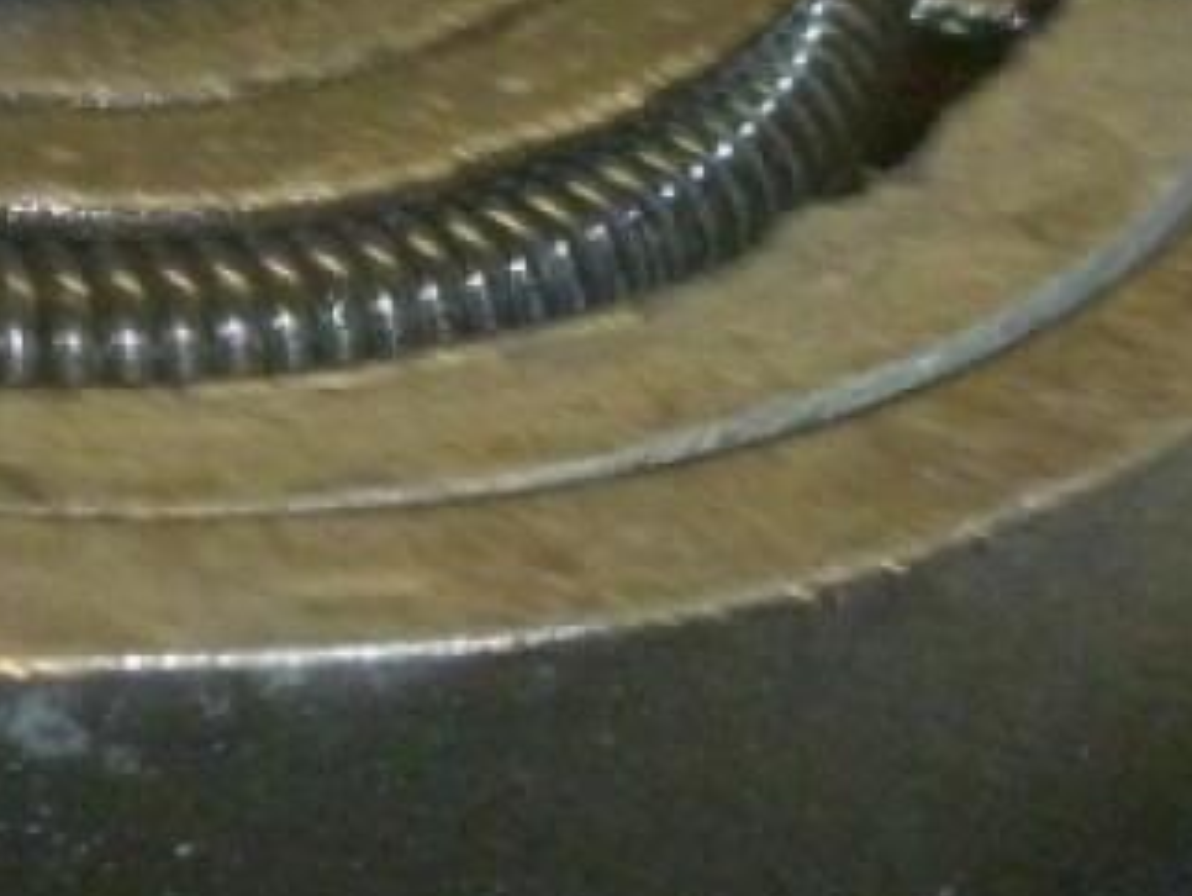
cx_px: -37
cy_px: 952
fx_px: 4790
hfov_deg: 13.9
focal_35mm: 139
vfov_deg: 10.6
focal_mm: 5
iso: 320
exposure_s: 1/30
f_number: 3.3
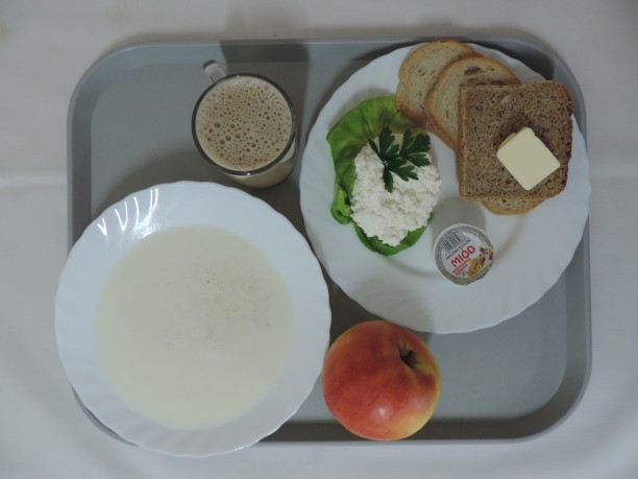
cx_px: 319
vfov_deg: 56.8
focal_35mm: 24
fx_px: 442
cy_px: 240
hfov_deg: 71.6
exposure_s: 1/25
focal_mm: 4.3
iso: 400
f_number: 3
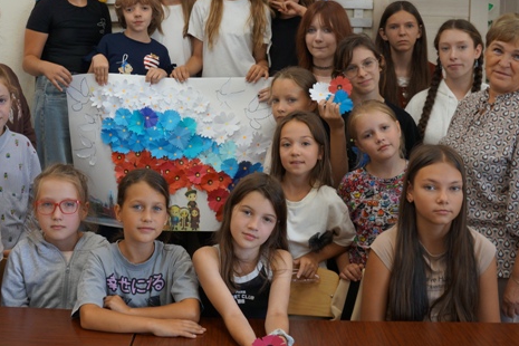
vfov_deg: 27.4
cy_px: 115
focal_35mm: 49
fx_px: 706
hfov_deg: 40.1
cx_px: 203
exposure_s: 1/160
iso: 320
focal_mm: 20
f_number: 4
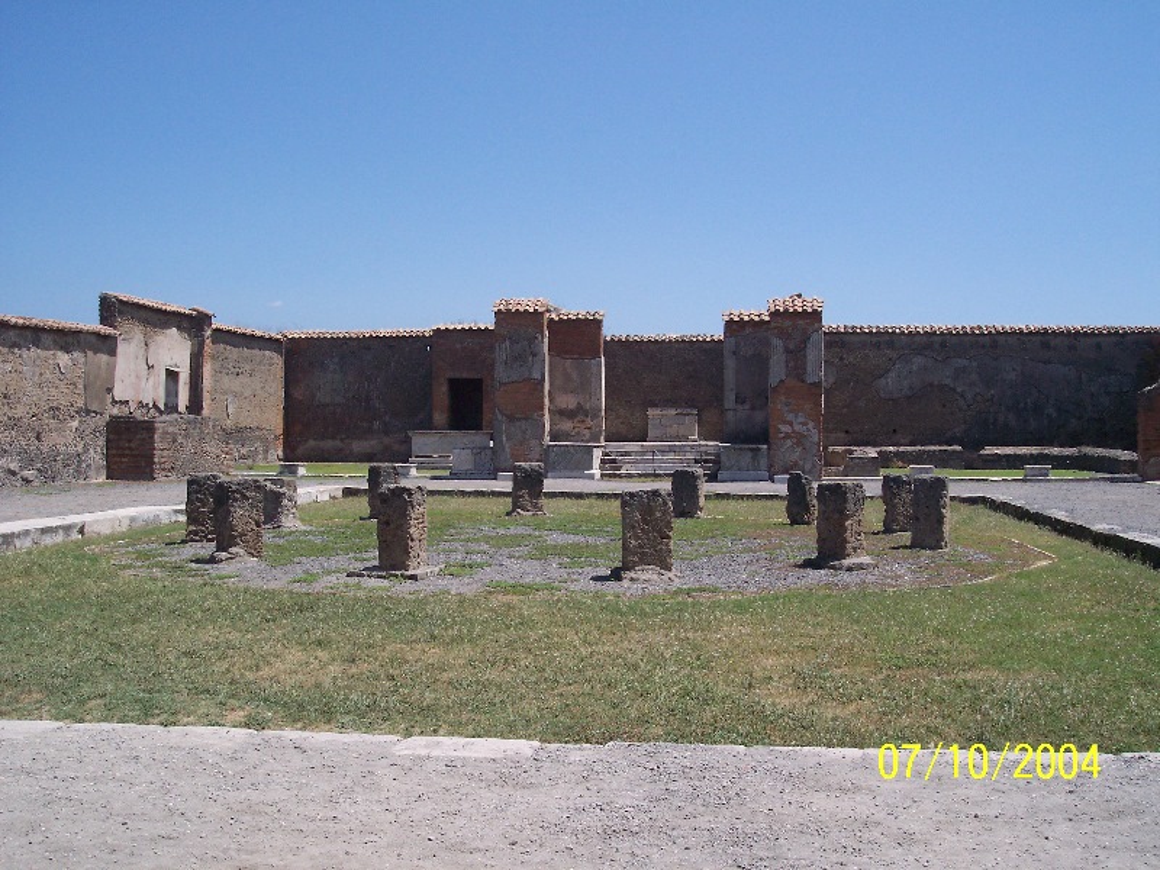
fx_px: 1273
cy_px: 435
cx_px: 580
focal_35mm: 38
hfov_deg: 49.0
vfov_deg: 37.7
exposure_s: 1/1000
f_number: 4.8
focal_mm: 8
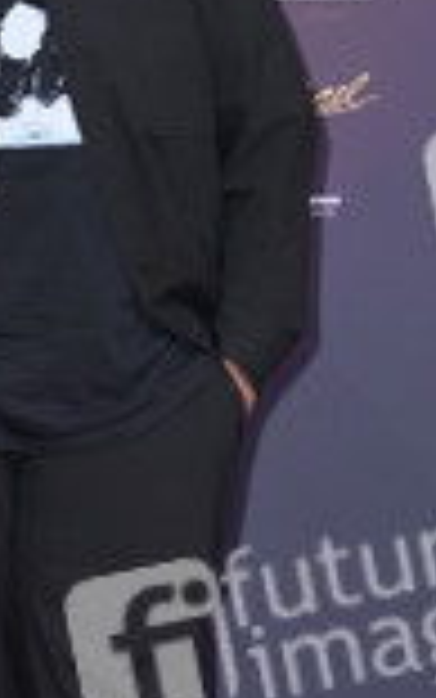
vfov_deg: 9.4
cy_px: 401
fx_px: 4236
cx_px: -112
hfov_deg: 5.9
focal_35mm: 223
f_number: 6.3
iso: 320
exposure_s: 1/250
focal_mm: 85
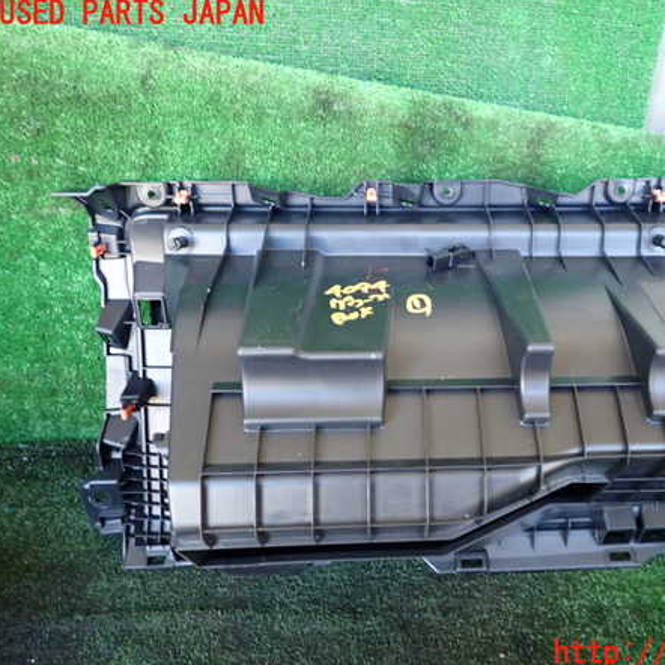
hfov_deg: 53.0
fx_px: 652
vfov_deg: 54.0
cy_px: 334
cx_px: 442
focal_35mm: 30
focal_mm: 4.5
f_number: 2
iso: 250
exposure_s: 1/30
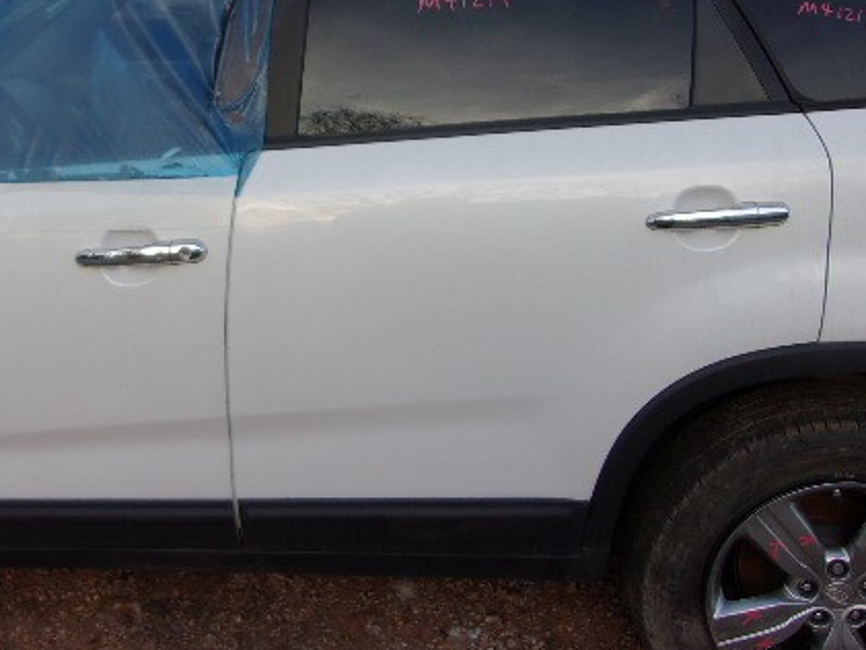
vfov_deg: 34.7
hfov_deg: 45.5
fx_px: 1026
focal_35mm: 41
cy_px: 200
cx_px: 350
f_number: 3
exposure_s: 1/90
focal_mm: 4.9
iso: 80
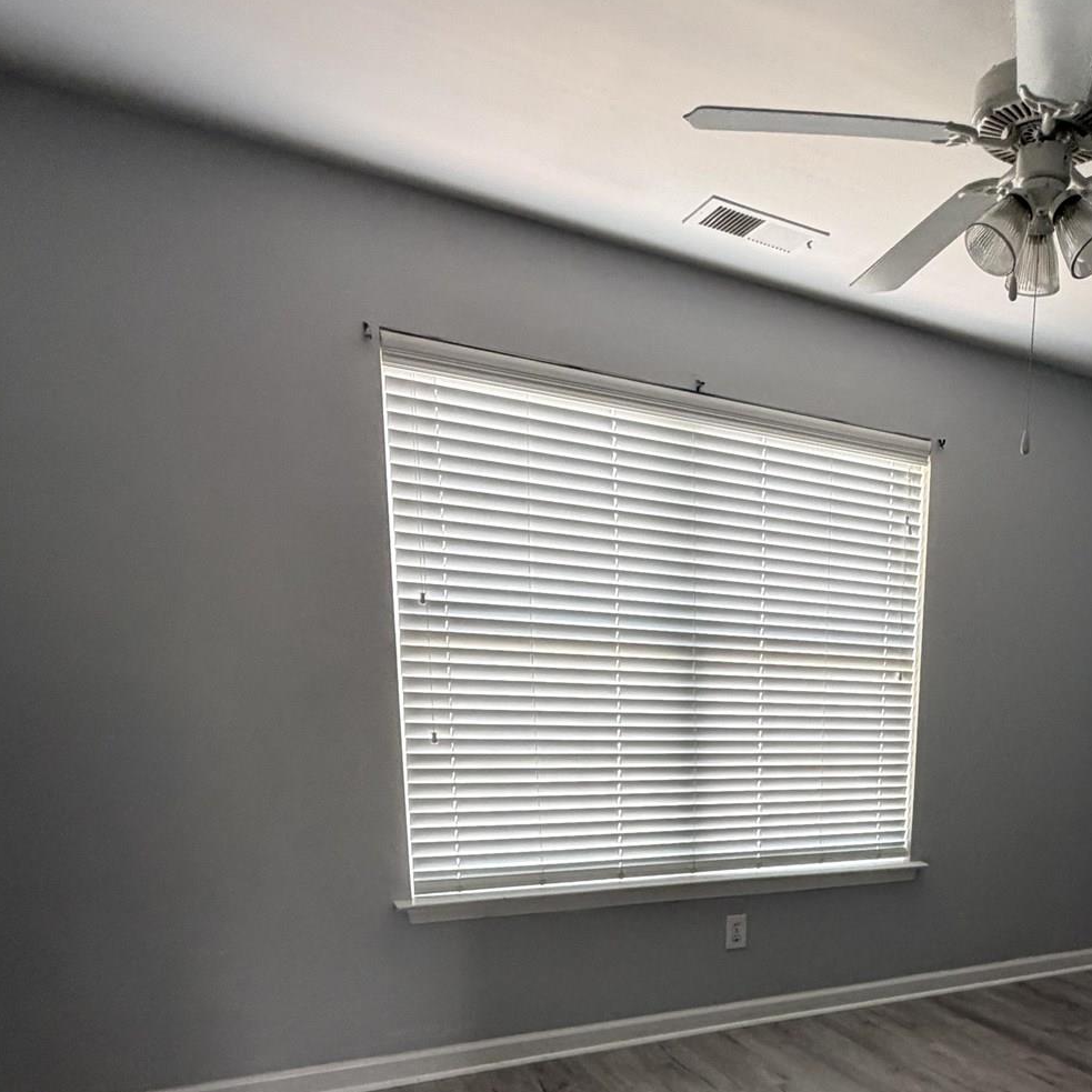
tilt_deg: -12.5
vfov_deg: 51.2
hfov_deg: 51.6
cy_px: 913
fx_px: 1035
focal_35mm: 29
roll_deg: -2.9
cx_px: 894
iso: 250
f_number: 2.2
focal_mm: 2.22
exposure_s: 1/60
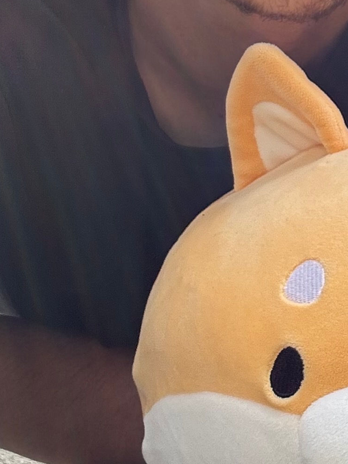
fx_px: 1247
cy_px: 14
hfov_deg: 15.1
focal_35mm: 93
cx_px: 456
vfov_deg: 20.5
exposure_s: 1/162
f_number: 1.9
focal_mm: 2.69
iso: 32
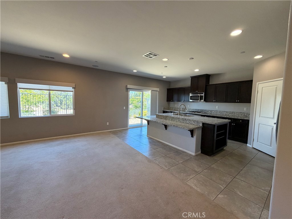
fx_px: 118
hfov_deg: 102.1
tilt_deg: -4.0
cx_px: 146
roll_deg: -0.4
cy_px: 110
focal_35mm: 14
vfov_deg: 85.7
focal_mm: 2.22
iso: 160
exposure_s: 1/60
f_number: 2.2
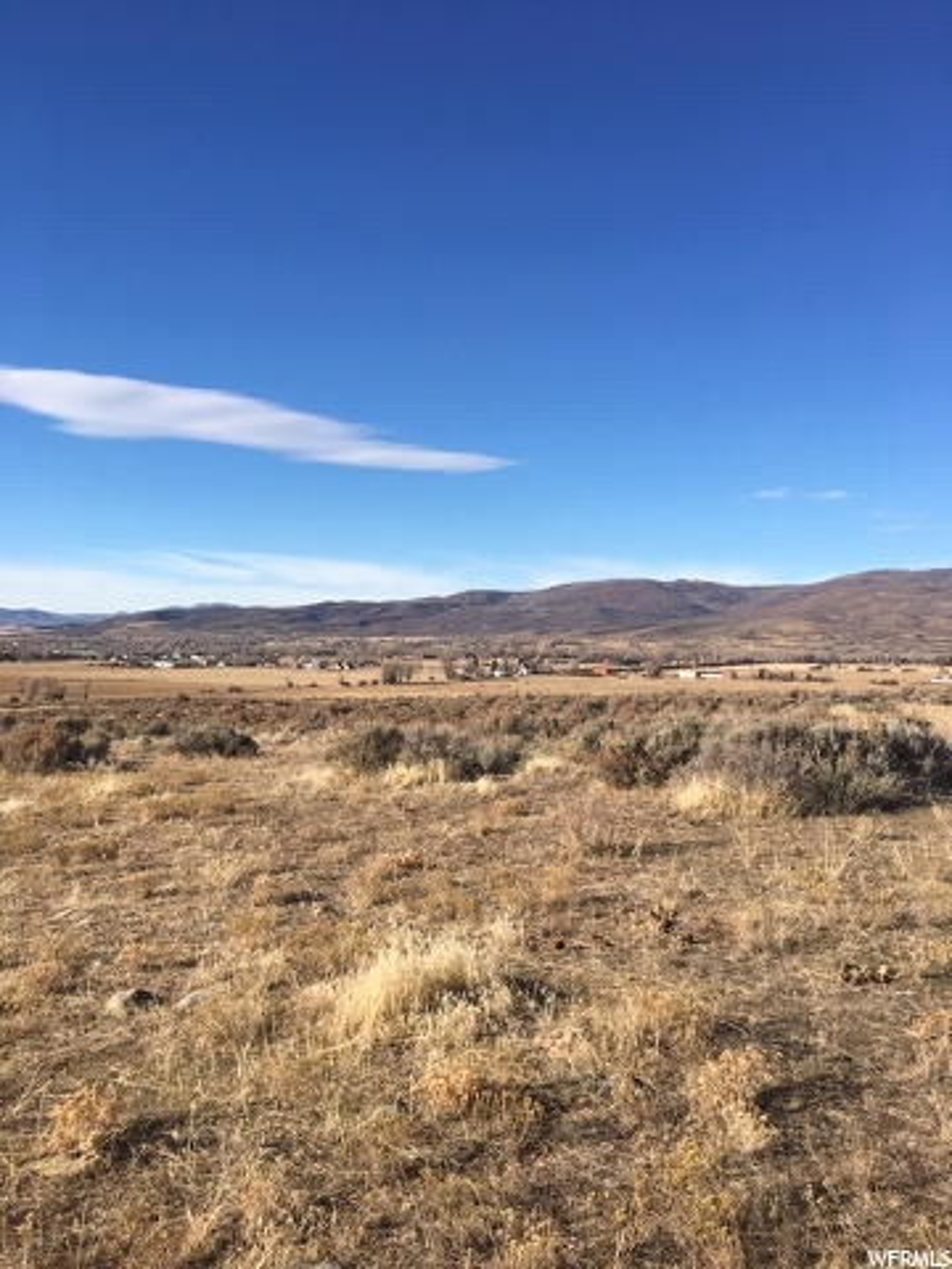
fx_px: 1063
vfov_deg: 61.7
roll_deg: -2.2
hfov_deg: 48.2
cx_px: 476
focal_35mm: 29
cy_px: 634
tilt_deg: +0.9
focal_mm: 4.15
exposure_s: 1/1672
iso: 25
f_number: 2.2
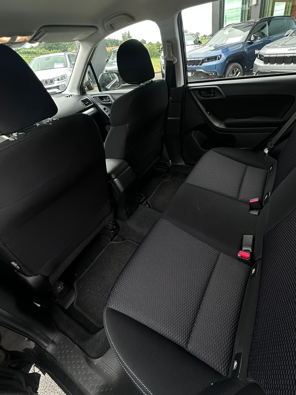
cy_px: 172
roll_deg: +7.0
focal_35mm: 17
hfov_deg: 74.4
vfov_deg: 90.5
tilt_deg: -32.3
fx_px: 194
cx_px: 168
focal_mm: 2.22
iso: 200
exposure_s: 1/99
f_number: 2.2
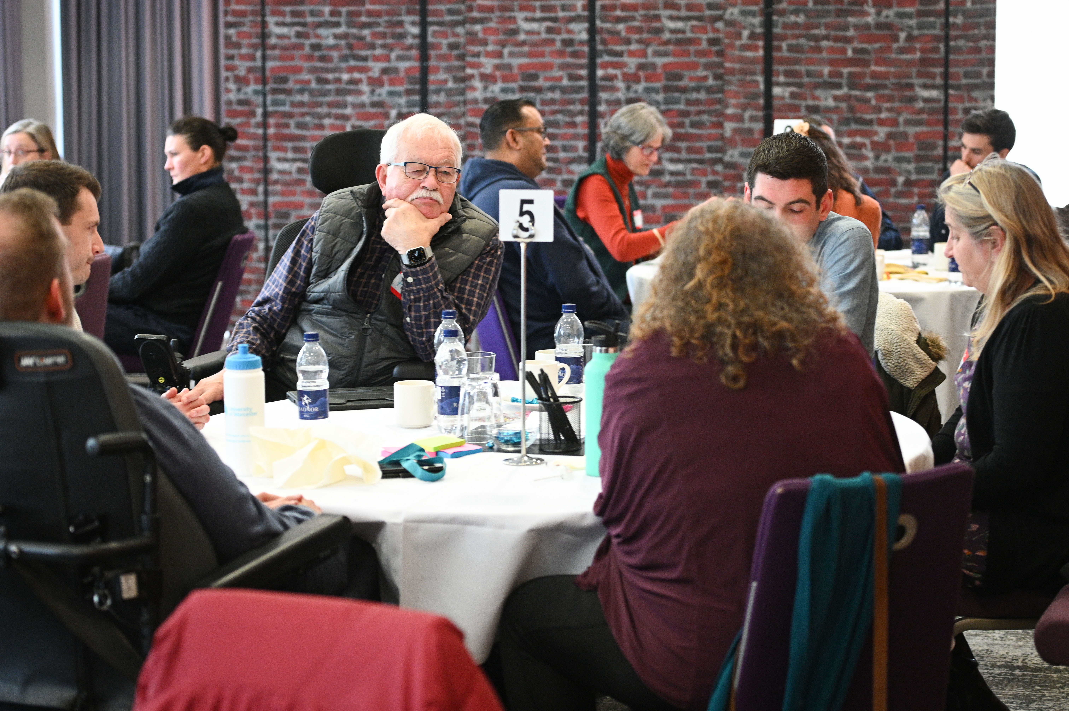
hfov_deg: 28.9
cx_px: 534
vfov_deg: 19.4
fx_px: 2077
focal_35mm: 70
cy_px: 356
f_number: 4
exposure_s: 1/125
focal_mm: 70
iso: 3200
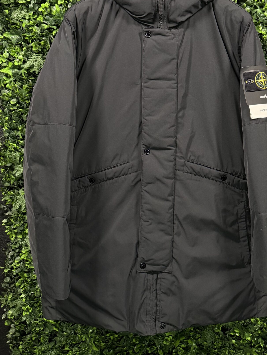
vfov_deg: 48.5
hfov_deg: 37.6
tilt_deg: -6.0
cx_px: 159
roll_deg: -0.4
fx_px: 391
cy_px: 131
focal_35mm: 38
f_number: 1.78
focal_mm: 6.76
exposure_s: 1/60
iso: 640
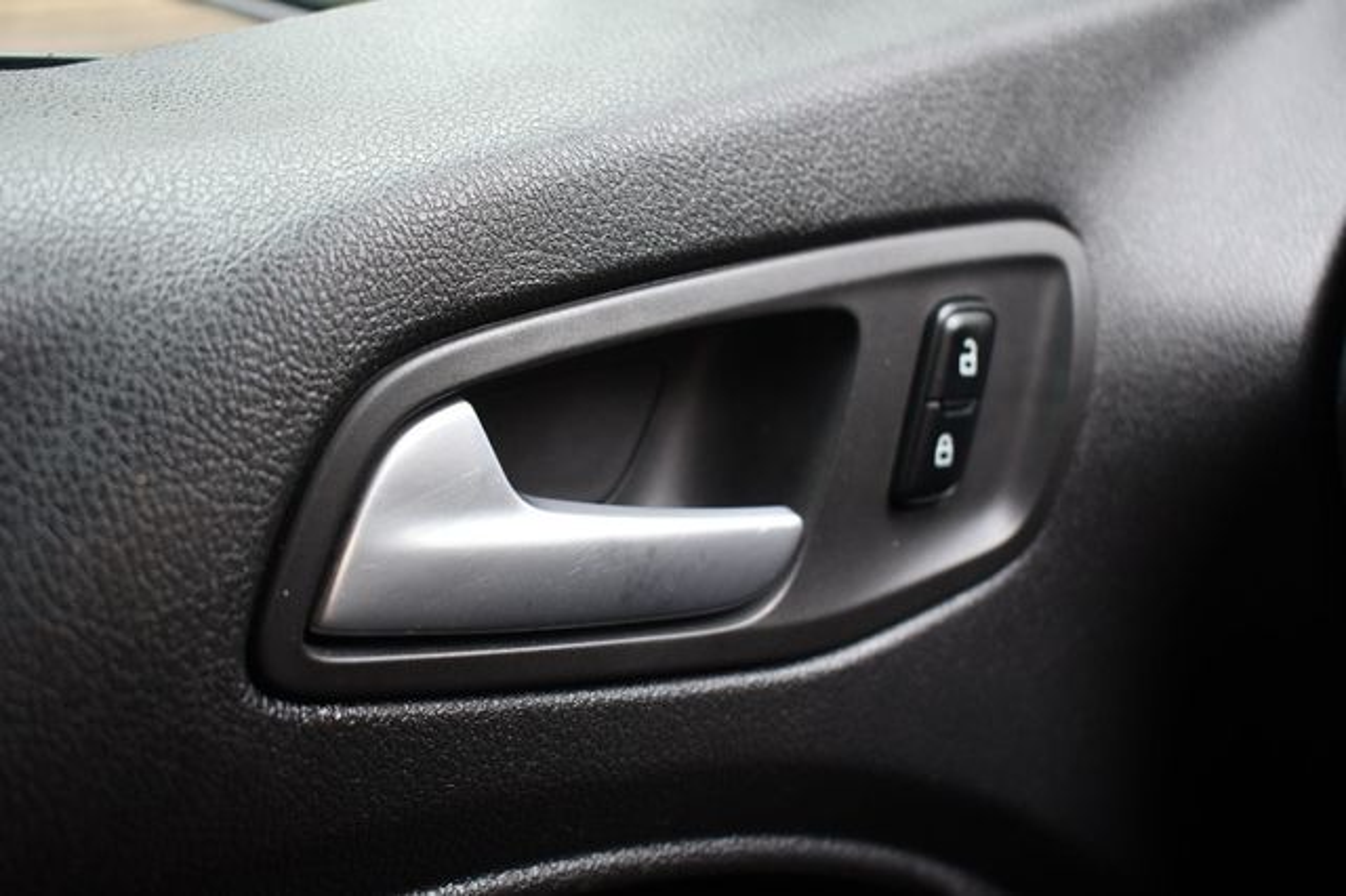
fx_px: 1607
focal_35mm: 43
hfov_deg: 45.5
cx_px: 673
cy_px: 448
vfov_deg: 31.2
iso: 800
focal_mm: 29
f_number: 4.2
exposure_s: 1/125
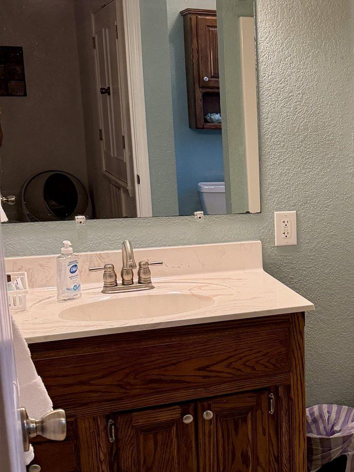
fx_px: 777
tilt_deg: -12.0
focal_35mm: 57
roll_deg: -0.2
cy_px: 275
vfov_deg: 33.7
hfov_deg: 23.5
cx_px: 420
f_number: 1.78
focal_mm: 6.76
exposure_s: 1/120
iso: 200
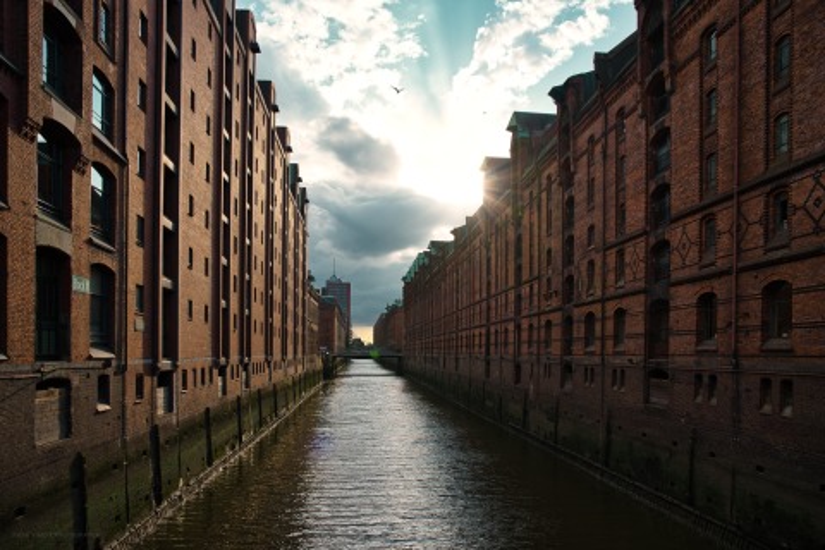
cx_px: 412
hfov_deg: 73.7
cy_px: 275
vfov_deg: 53.1
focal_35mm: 24
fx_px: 550
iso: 100
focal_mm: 24
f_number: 8
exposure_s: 1/200
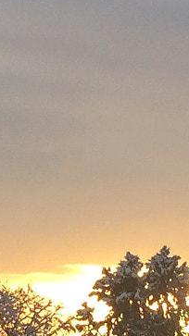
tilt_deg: +1.3
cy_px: 298
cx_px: 99
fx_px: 1239
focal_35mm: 139
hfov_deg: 8.7
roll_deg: +0.9
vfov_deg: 15.3
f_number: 2.2
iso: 32
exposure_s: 1/471
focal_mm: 4.15
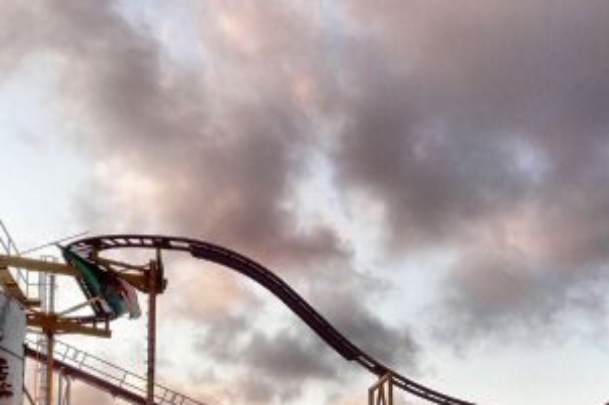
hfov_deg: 32.4
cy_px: 441
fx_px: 1048
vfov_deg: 20.8
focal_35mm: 62
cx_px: 287
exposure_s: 1/100
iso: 100
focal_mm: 4.6
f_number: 4
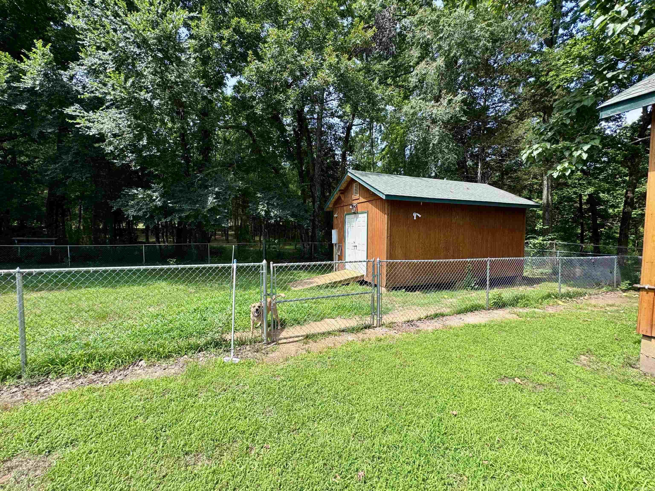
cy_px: 246
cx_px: 328
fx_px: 265
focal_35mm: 14
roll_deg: -0.2
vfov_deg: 85.7
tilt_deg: -4.1
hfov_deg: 102.1
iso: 40
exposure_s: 1/734
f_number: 2.2
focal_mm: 2.22
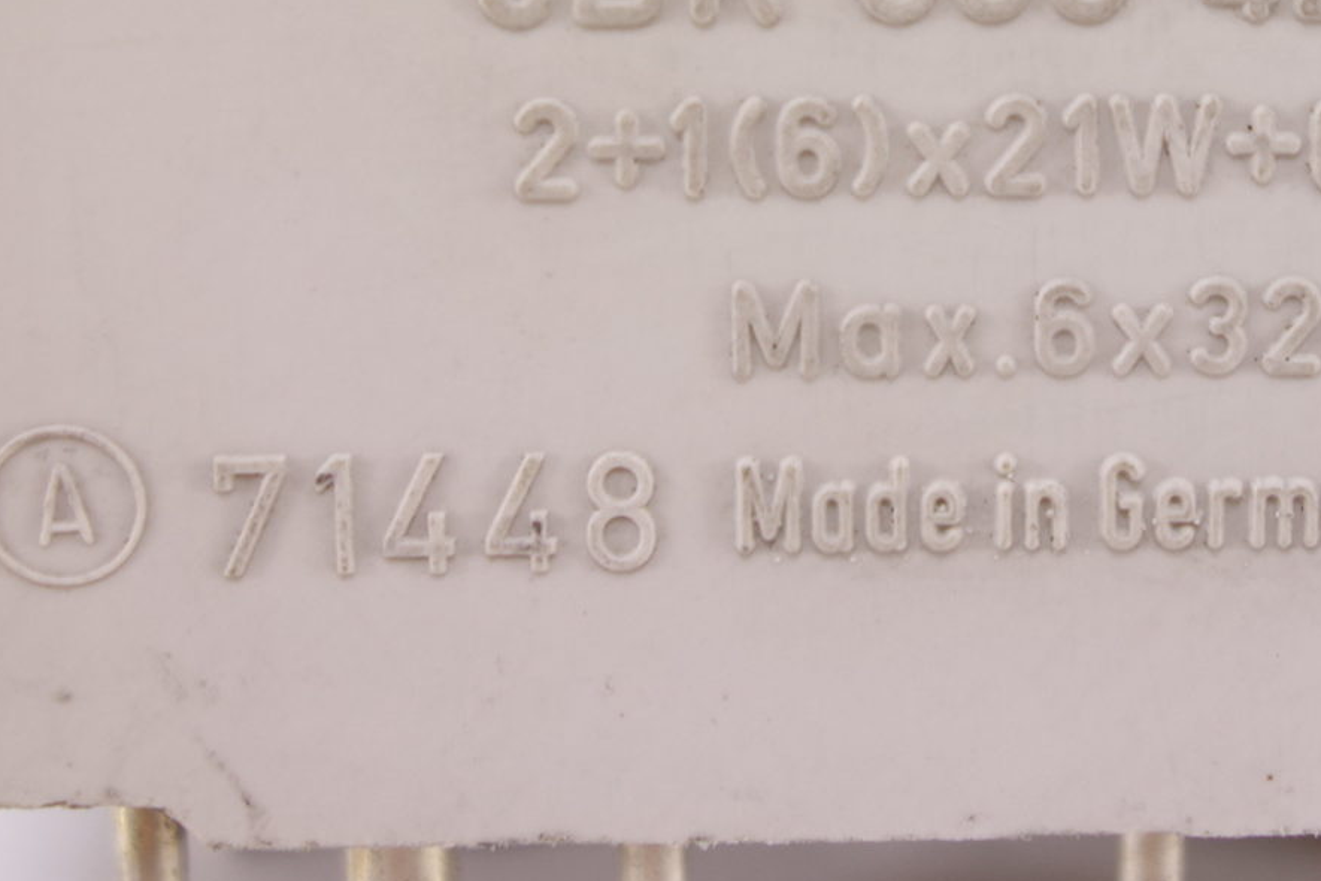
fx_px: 2972
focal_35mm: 81
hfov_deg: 24.7
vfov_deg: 16.4
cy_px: -83
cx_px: 1042
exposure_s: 1/100
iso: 125
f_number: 2.2
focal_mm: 10.4
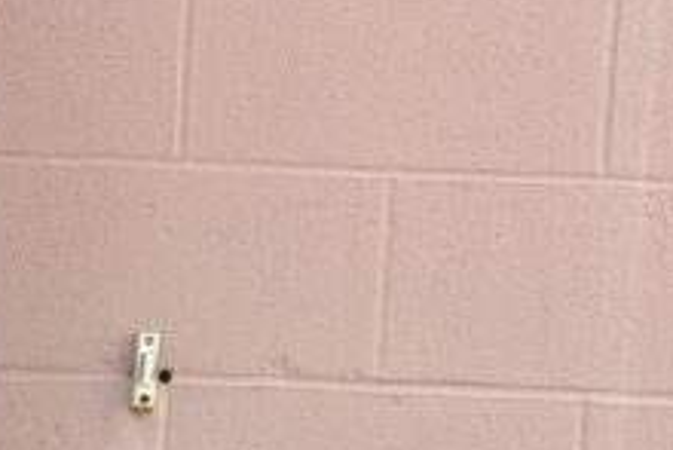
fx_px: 2357
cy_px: 955
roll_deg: -2.5
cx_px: -239
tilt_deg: -3.7
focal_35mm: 126
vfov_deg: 10.0
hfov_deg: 15.4
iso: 50
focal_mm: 5.96
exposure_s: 1/471
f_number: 1.6
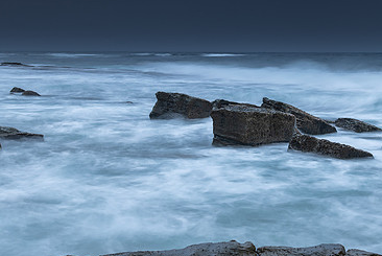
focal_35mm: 70
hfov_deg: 28.6
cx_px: 261
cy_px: 78
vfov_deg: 19.4
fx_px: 744
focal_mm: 44
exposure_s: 1.6
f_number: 8
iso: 100
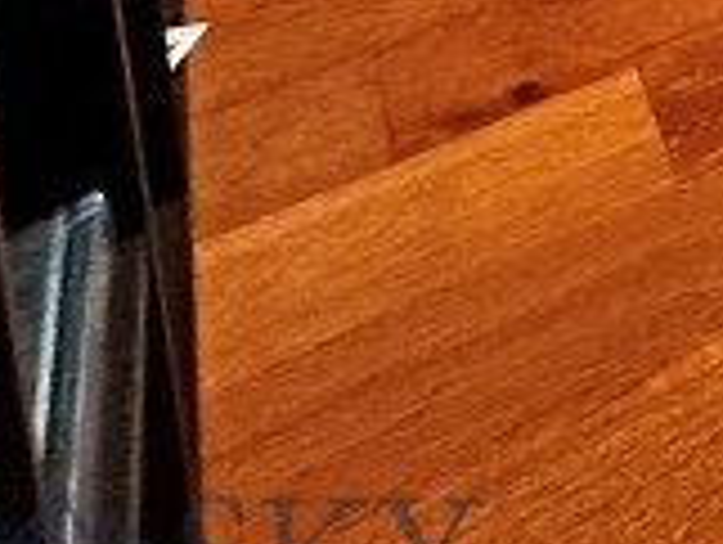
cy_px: -976
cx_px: 1909
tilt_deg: -10.0
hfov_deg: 13.2
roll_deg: -1.1
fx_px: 1860
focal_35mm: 89
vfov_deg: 11.6
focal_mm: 2.22
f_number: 2.2
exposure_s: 1/60
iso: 400
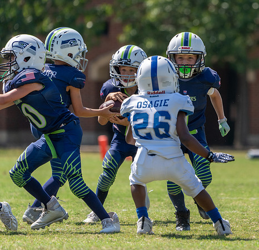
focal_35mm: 531
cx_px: 235
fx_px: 4419
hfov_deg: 3.4
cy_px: 109
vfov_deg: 3.2
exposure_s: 1/1250
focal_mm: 339
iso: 320
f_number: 5.6
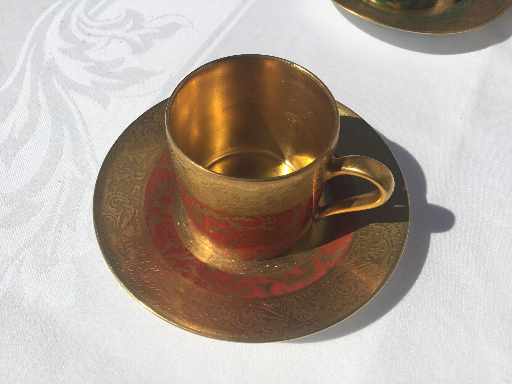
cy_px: 192
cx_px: 256
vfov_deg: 45.4
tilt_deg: -56.6
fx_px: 459
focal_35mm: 31
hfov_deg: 58.4
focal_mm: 3.3
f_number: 2.4
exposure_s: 1/3704
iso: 25
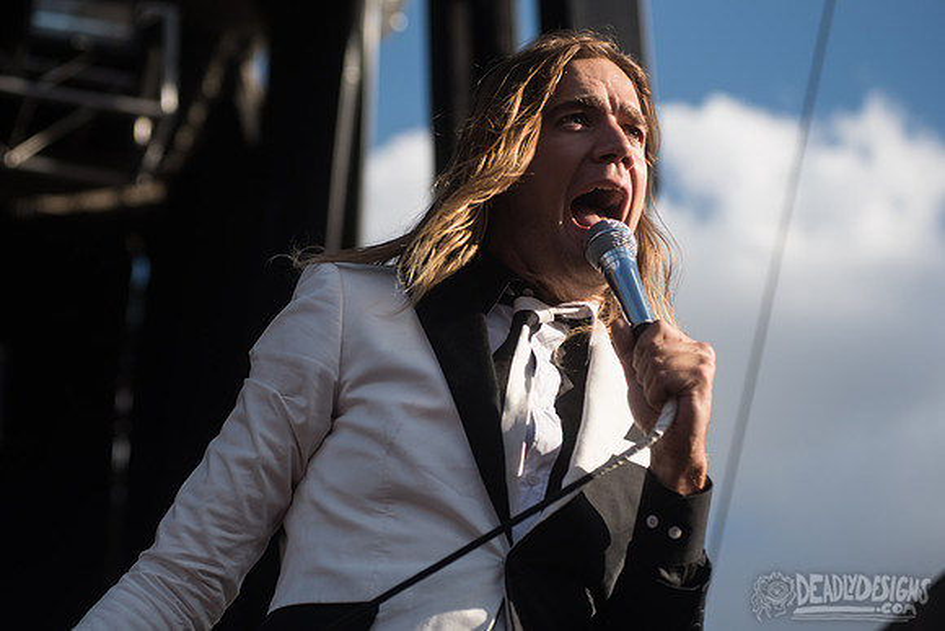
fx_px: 2421
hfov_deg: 22.1
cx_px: 400
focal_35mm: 92
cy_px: 267
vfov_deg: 14.8
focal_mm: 80
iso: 250
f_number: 4
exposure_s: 1/2500
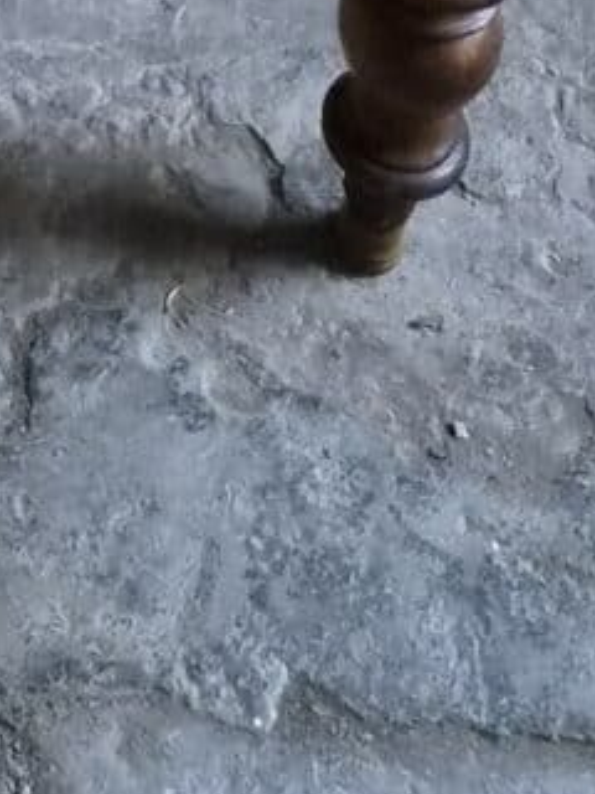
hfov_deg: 9.5
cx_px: -528
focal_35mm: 147
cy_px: -1548
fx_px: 3369
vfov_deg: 10.1
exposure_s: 1/100
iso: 2500
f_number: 1.8
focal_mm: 5.4
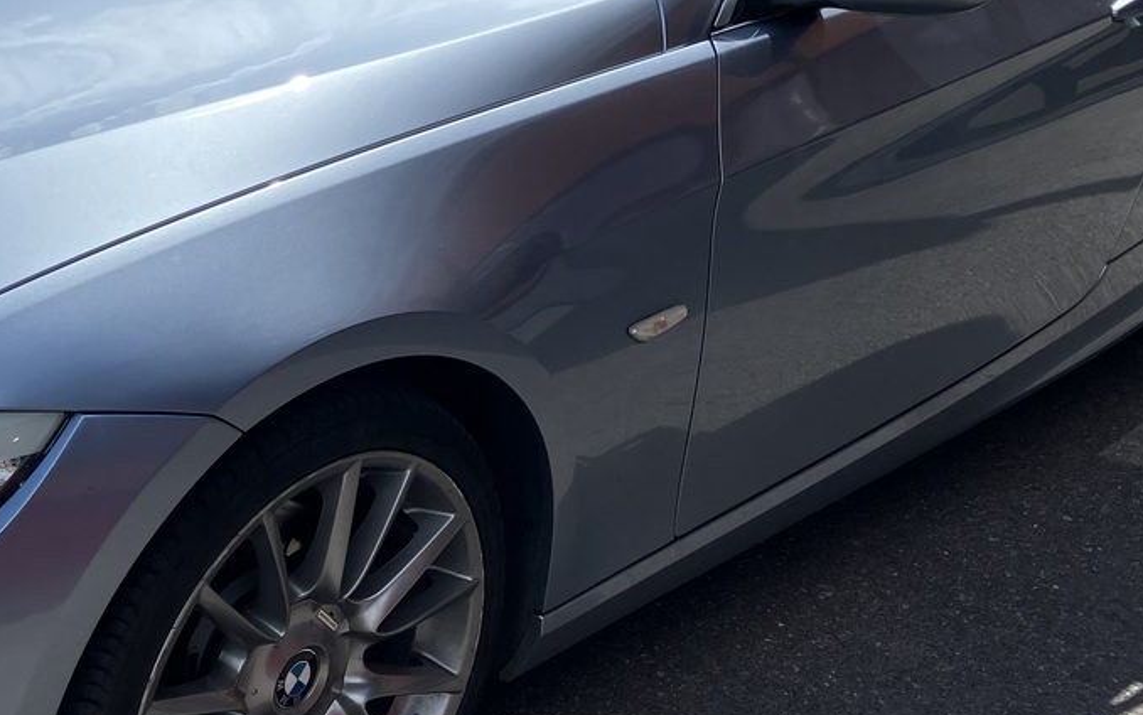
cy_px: 219
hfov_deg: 31.7
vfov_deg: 20.5
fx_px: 1963
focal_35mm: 63
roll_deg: -1.7
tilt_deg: -20.1
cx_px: 236
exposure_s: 1/1946
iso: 32
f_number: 1.8
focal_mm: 3.99
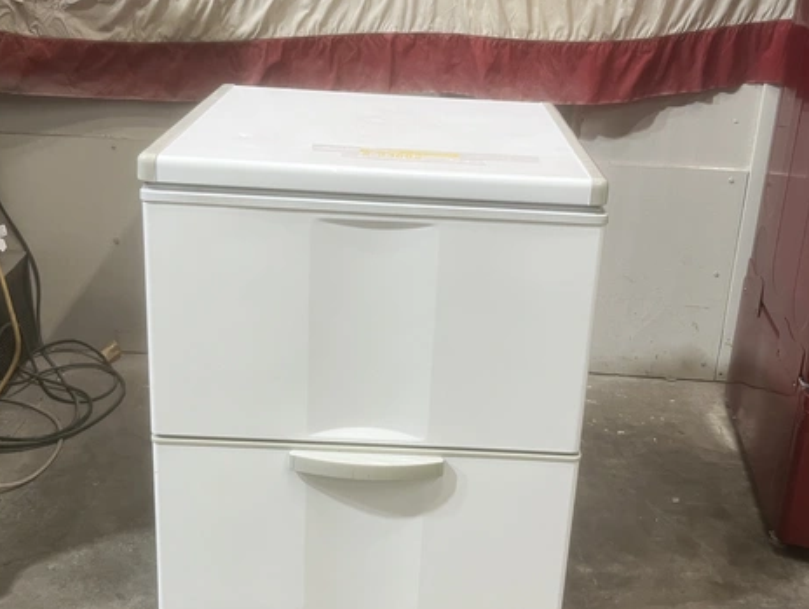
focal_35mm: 42
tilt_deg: -19.1
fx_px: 983
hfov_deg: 44.7
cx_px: 418
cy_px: 261
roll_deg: -2.3
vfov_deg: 34.4
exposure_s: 1/60
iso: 100
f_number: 1.6
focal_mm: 5.1
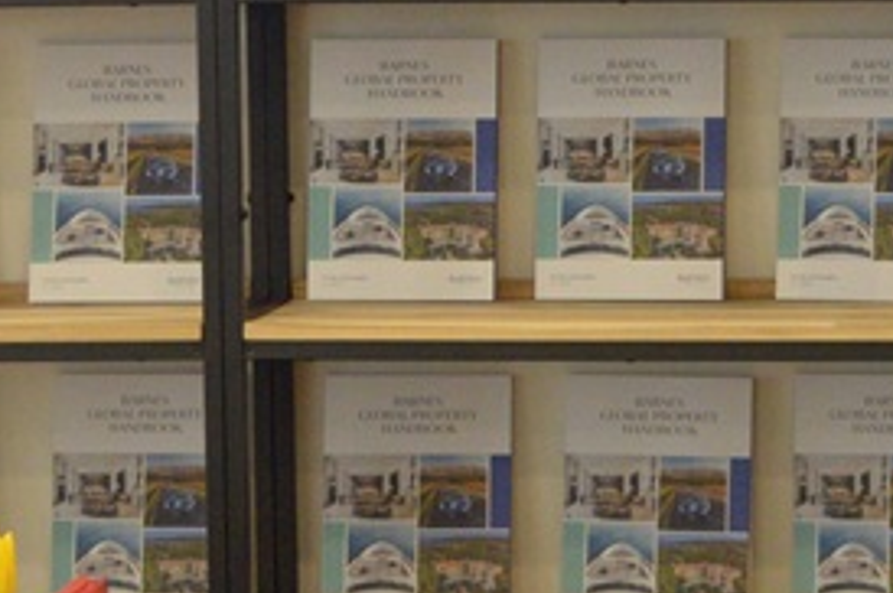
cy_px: 86
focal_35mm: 184
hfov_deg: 11.2
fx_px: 4559
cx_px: 649
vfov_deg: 7.4
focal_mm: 28
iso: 1600
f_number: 5
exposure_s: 1/160
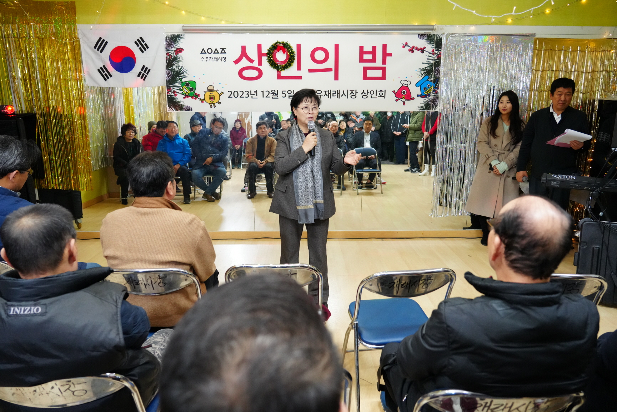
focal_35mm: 25
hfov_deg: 71.5
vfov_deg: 51.3
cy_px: 206
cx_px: 304
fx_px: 428
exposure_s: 1/200
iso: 5000
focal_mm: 24
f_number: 4
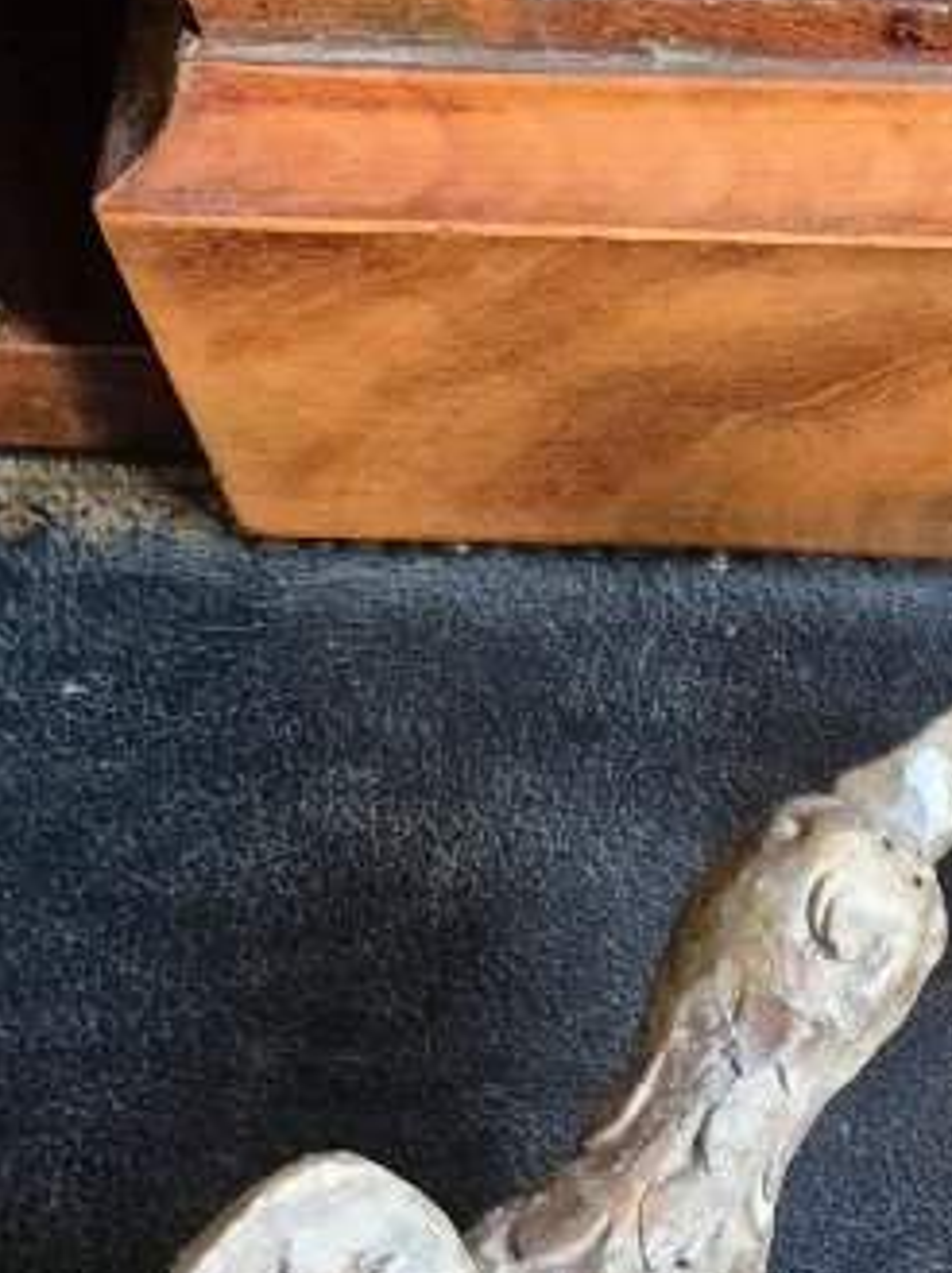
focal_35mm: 84
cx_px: 1358
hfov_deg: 16.3
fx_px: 3086
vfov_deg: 21.4
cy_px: 1579
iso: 2000
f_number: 1.8
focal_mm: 5.4
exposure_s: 1/100
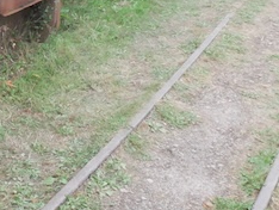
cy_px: -26
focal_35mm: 82
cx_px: -103
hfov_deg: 21.2
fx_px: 662
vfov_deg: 17.4
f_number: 18
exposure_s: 1/60
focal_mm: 12
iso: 2000
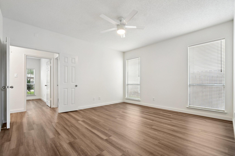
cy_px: 78
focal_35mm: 15
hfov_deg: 100.4
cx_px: 118
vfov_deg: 77.3
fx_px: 98
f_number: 8
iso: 400
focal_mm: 10
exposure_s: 1/13
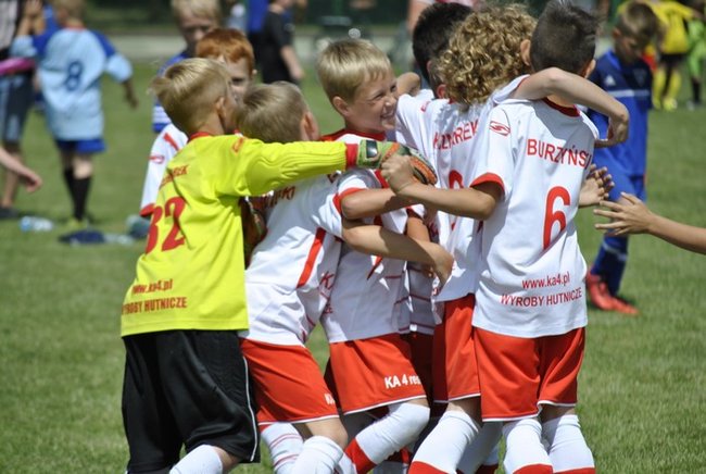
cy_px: 237
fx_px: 4863
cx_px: 353
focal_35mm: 248
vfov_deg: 5.6
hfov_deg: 8.3
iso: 140
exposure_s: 1/1000
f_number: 5.3
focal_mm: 165
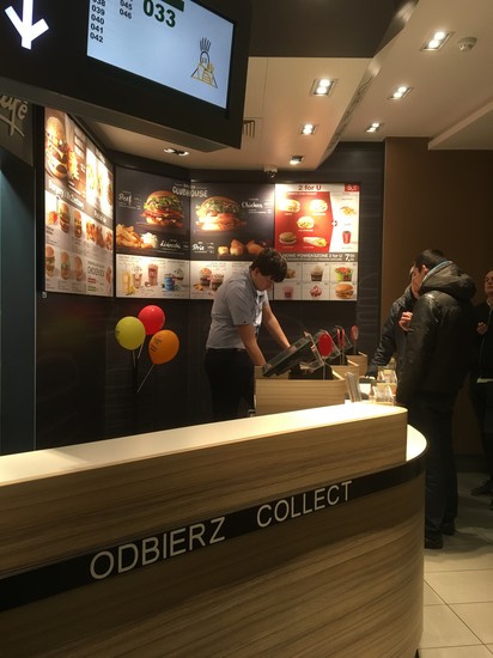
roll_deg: -1.2
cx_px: 246
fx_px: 551
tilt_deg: -2.6
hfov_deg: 48.2
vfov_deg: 61.7
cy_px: 329
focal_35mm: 29
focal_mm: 4.15
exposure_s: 1/33
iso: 64
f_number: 2.2
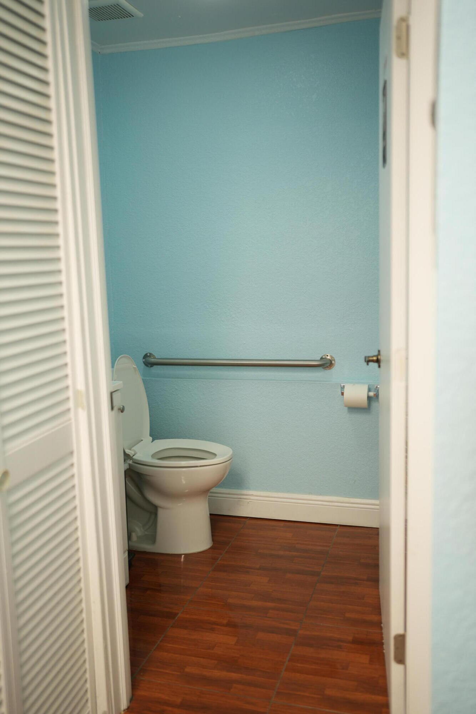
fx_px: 694
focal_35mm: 35
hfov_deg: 37.8
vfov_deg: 54.4
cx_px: 238
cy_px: 357
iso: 250
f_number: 1.4
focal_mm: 35
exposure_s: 1/125
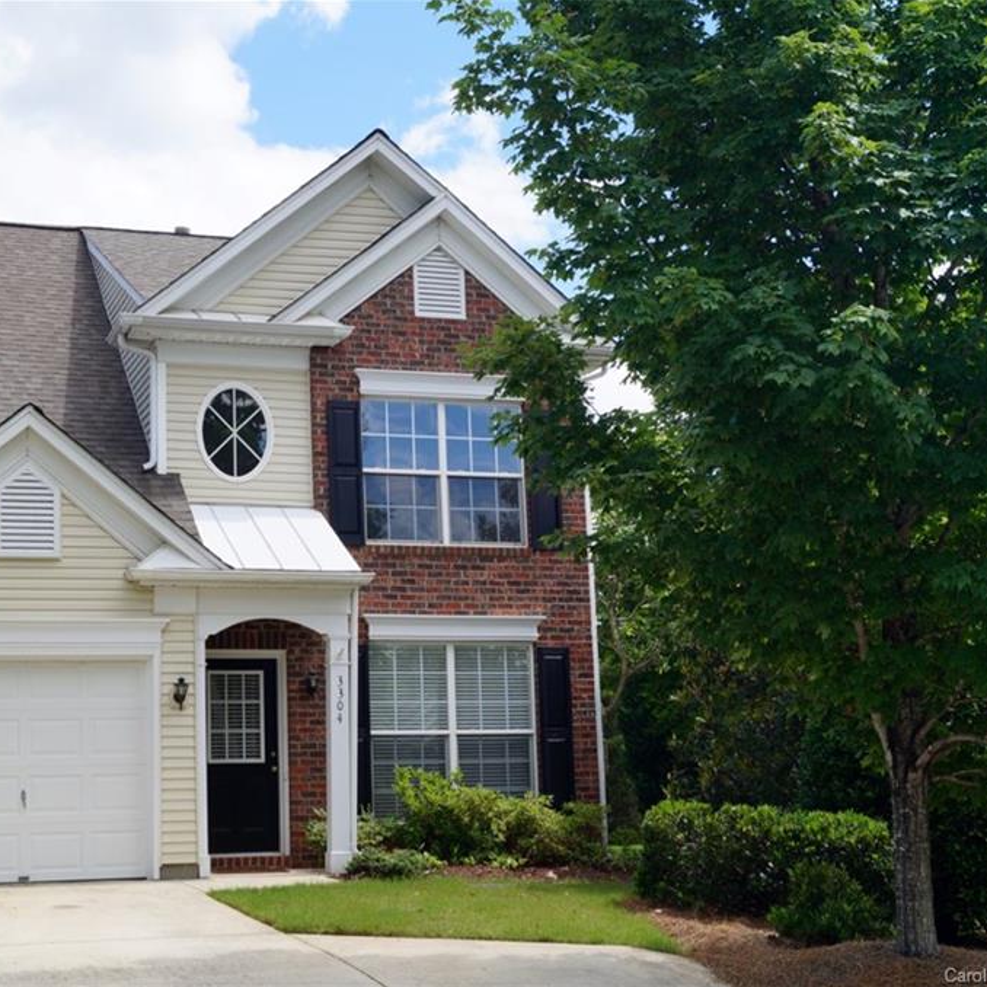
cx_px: 357
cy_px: 494
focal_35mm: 50
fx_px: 1613
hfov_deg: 33.8
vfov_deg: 34.0
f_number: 10
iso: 100
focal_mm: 26
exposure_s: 1/125
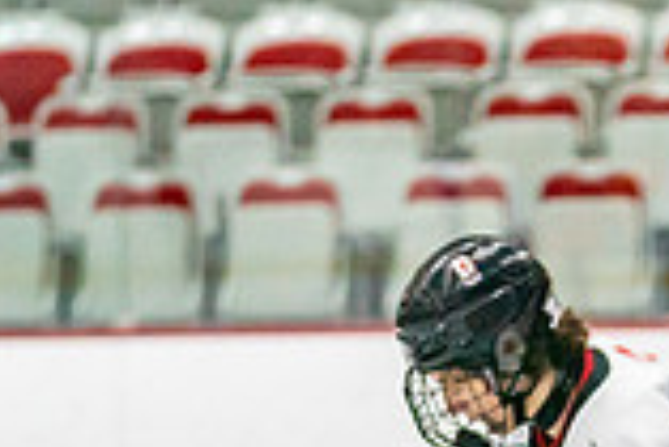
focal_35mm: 439
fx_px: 8165
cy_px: 918
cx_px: 810
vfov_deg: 3.1
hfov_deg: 4.7
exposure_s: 1/1250
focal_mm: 99
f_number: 2.8
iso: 3200
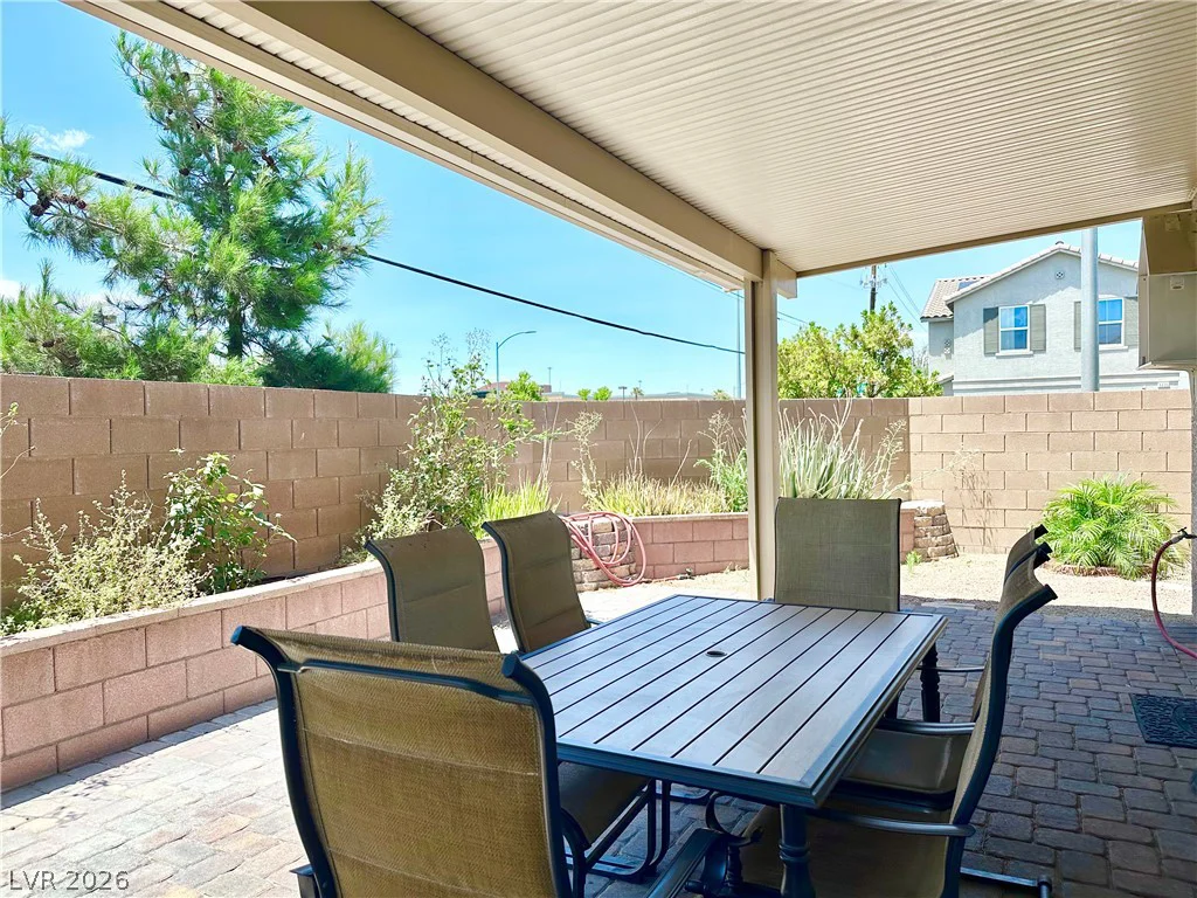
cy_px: 449
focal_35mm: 24
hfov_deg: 71.6
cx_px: 598
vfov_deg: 56.8
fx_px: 830
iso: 80
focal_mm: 6.86
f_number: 1.78
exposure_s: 1/2660
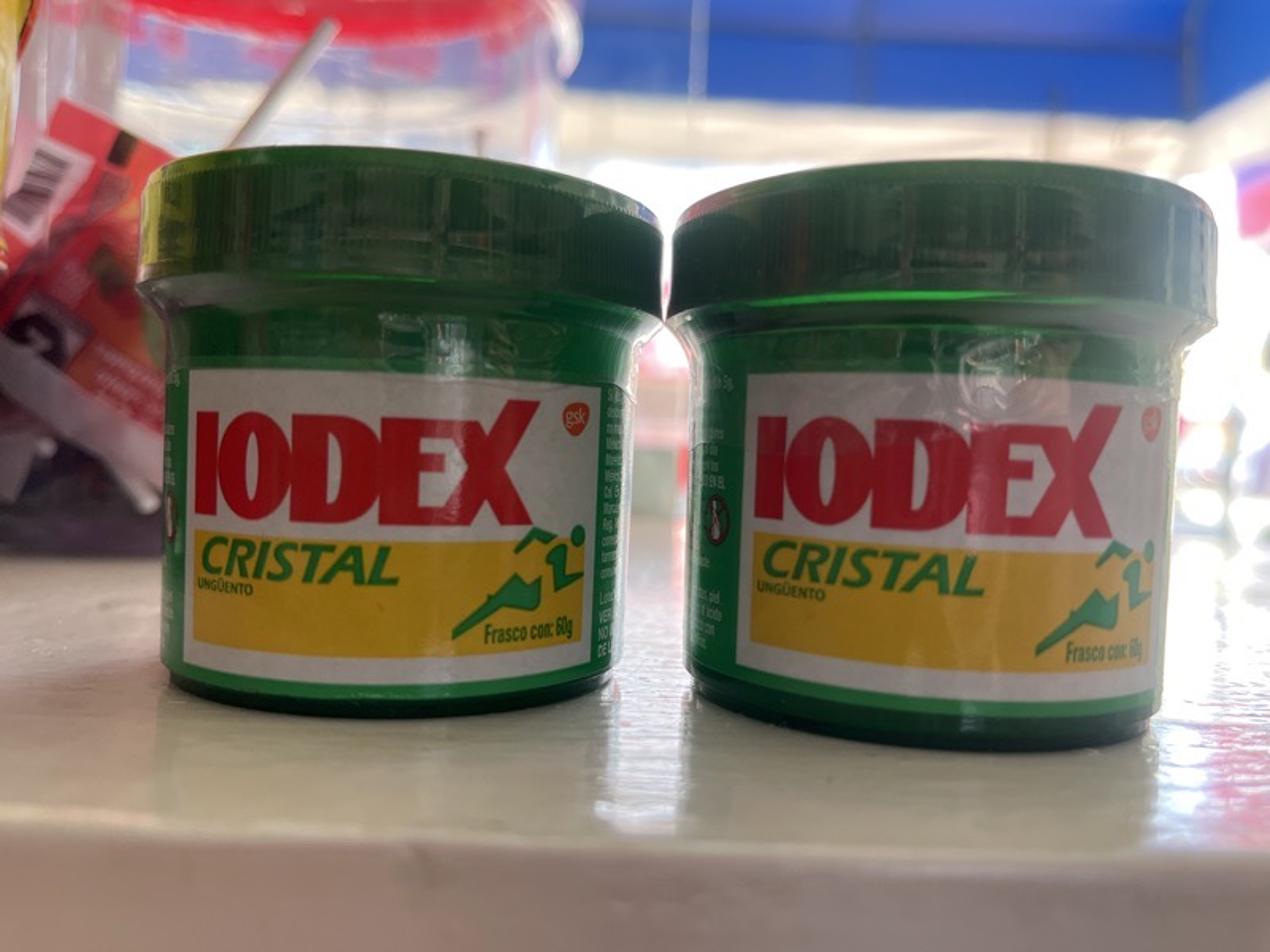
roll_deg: -2.4
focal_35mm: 26
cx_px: 635
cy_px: 476
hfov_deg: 67.3
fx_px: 954
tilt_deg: -3.3
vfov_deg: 53.1
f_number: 1.6
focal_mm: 5.1
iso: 125
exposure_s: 1/113
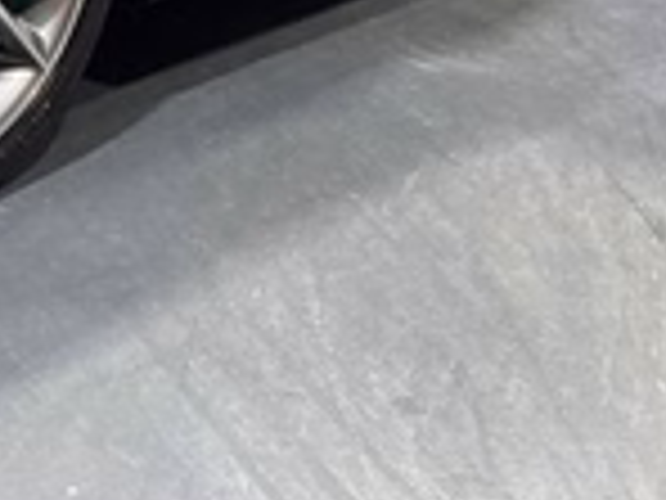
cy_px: -410
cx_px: -94
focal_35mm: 108
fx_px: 2078
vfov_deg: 12.5
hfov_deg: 17.5
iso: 125
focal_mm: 5.1
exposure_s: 1/100
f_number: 1.6
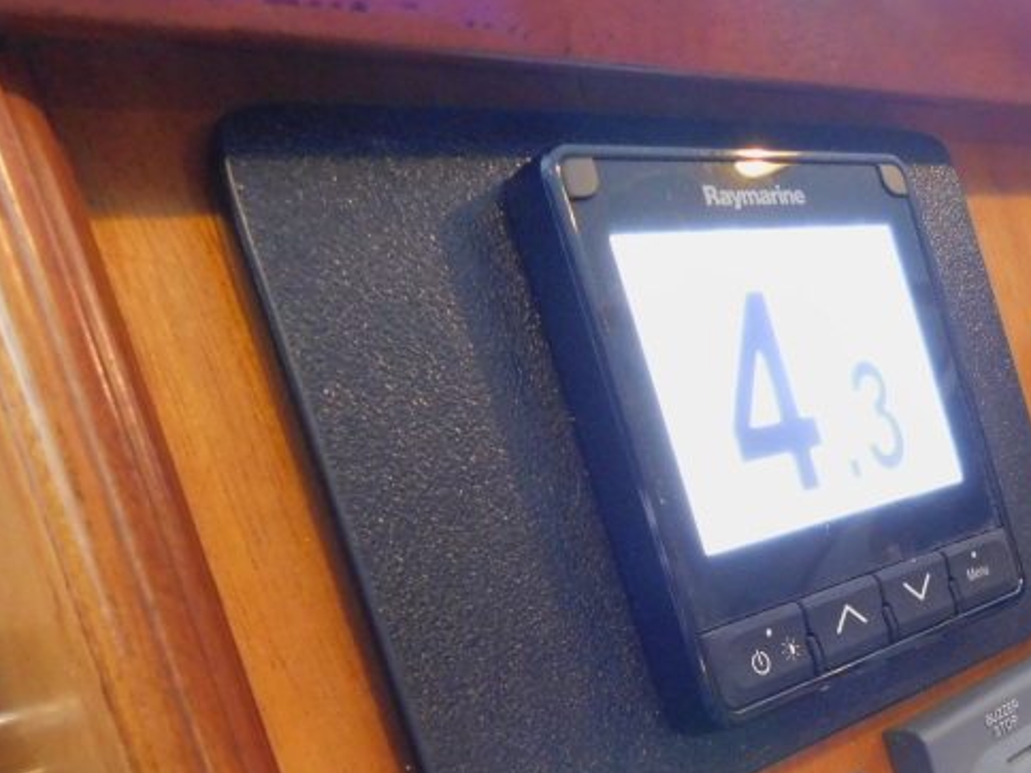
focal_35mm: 38
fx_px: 1132
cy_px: 635
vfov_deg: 36.3
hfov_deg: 47.5
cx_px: 746
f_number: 3
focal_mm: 4
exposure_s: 1/8
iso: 560
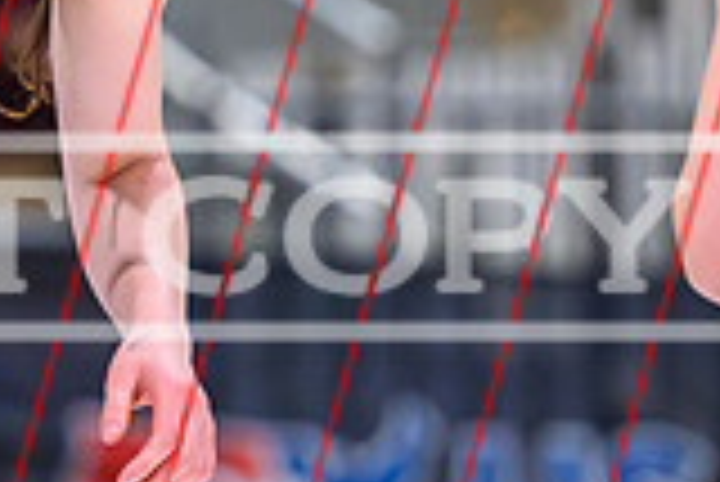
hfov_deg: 3.1
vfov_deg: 2.1
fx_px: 13352
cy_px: 102
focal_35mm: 667
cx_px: 80
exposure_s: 1/800
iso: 9000
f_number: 2.8
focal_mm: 155
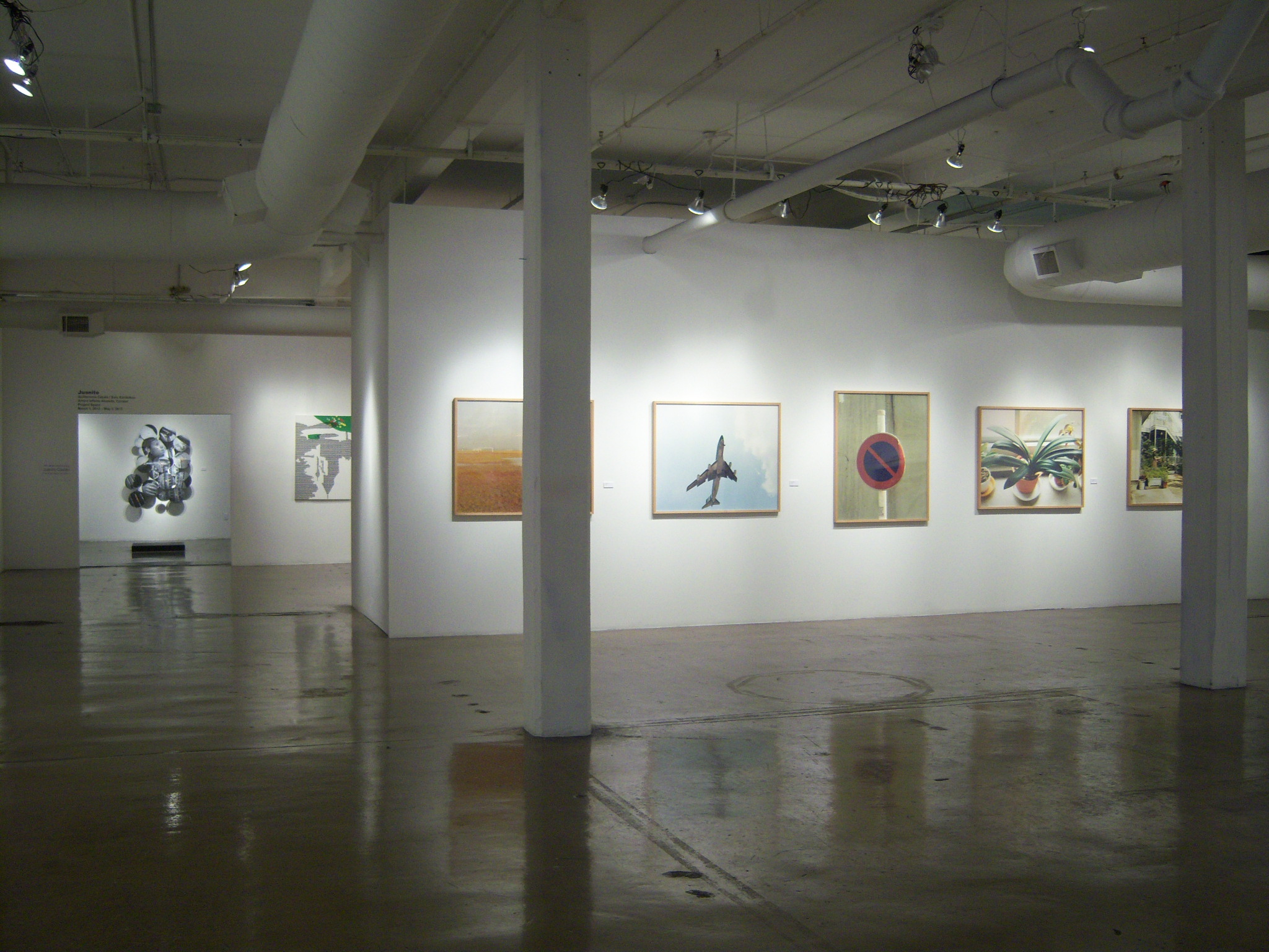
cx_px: 634
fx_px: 1320
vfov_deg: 39.7
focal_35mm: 36
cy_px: 476
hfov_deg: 51.4
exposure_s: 1/30
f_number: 2.8
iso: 160
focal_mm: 7.5
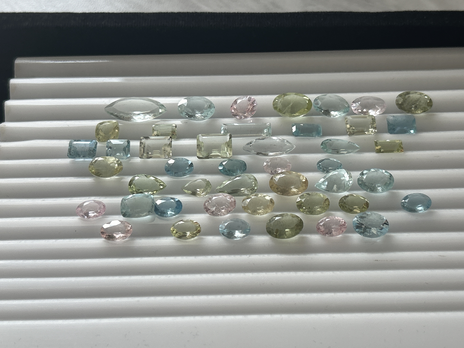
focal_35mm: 52
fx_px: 697
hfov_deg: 36.8
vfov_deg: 28.0
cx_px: 232
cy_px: 174
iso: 40
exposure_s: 1/190
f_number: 1.5
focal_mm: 5.7
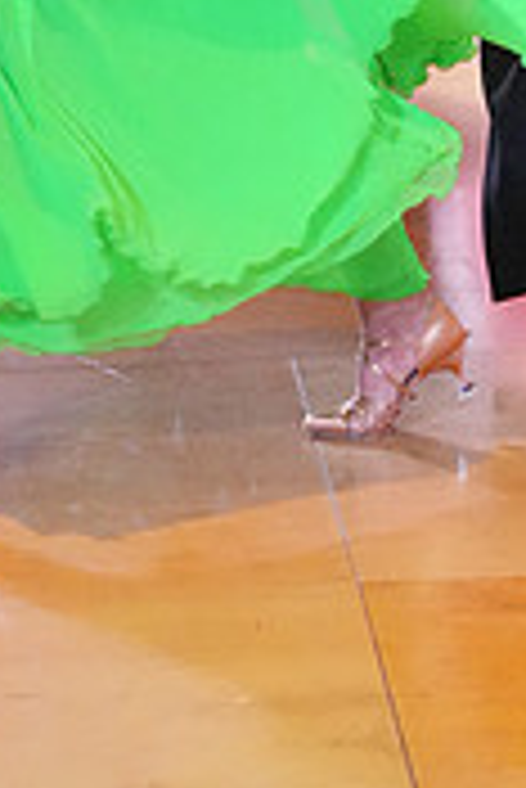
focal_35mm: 252
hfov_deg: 5.4
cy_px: -356
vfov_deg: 8.0
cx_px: 587
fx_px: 5512
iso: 10000
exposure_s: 1/500
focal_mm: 76
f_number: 4
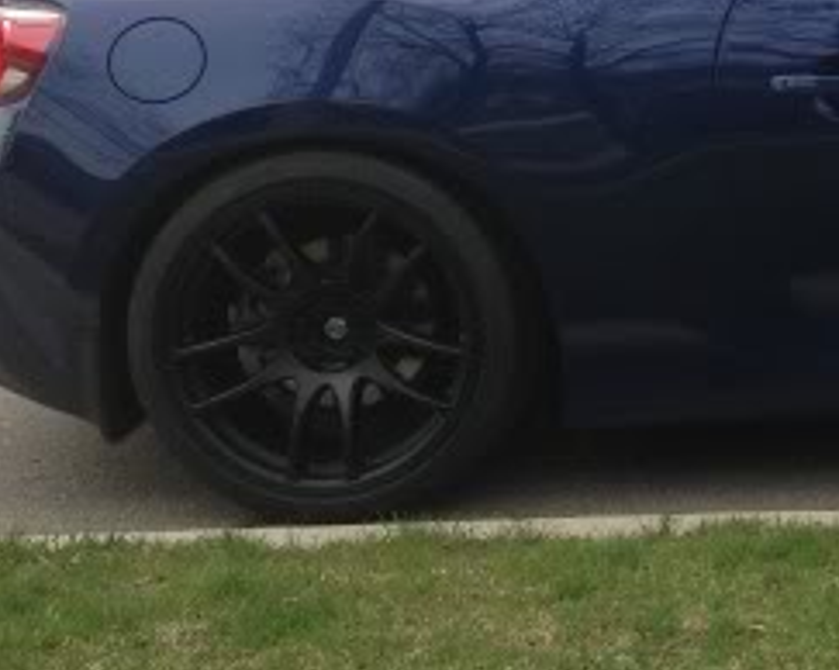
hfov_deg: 17.0
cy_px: 28
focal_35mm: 106
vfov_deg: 14.3
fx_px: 2630
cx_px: 1094
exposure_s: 1/583
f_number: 2.4
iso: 50
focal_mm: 4.1
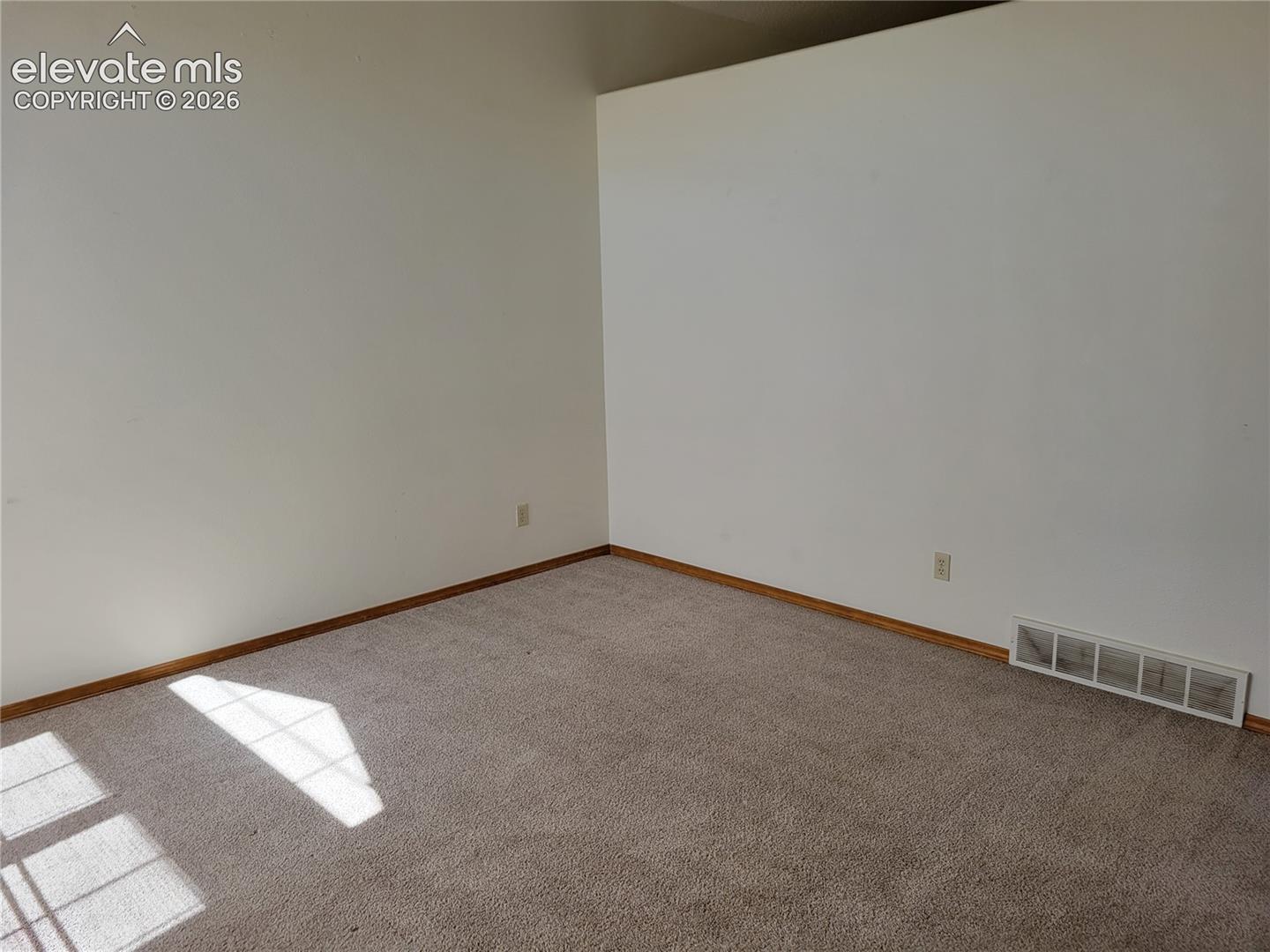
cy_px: 476
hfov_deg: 67.3
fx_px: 954
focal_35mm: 26
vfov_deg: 53.1
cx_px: 635
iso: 40
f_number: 1.8
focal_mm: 5.4
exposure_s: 1/188
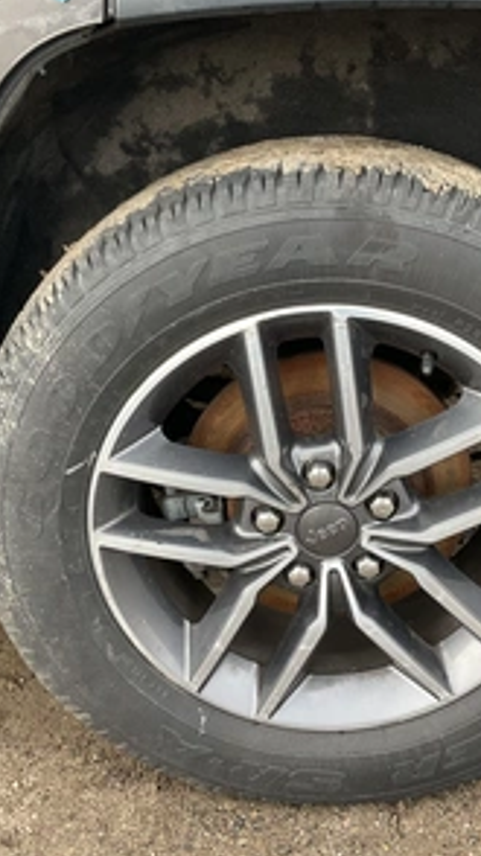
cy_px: 425
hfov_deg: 27.6
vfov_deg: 47.4
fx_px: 977
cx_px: 292
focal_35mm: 43
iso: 64
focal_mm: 3
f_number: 1.8
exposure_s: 1/109
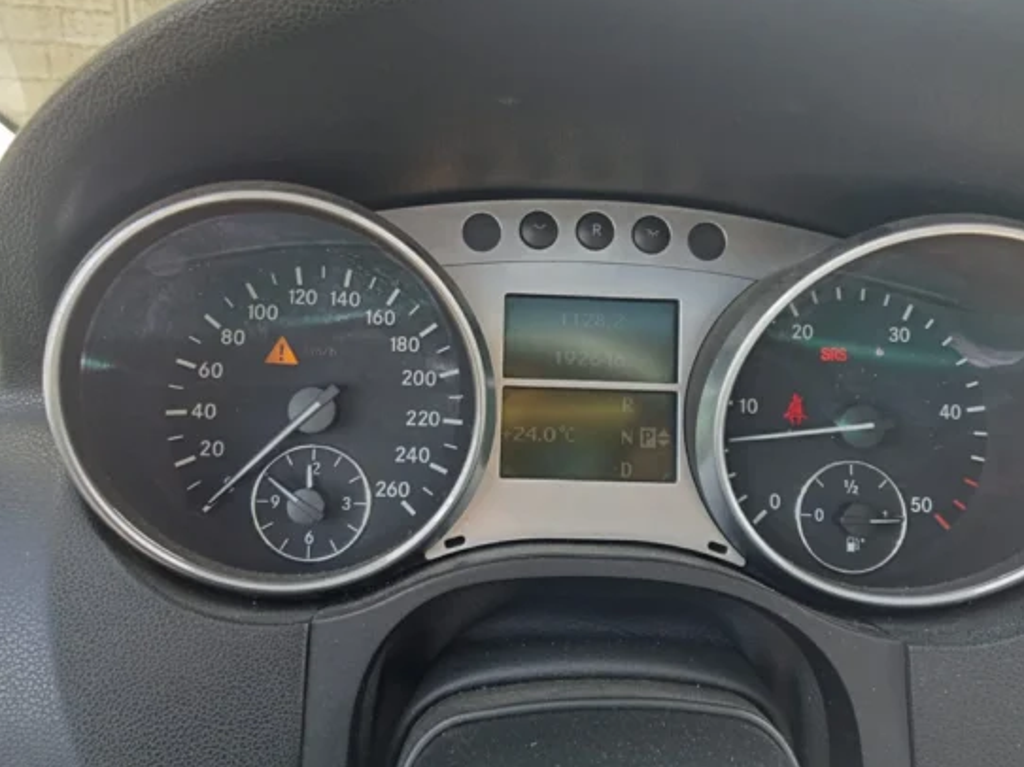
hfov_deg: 58.4
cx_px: 521
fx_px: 917
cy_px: 353
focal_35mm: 31
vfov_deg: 45.4
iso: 112
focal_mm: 3.46
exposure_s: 1/50
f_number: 2.2
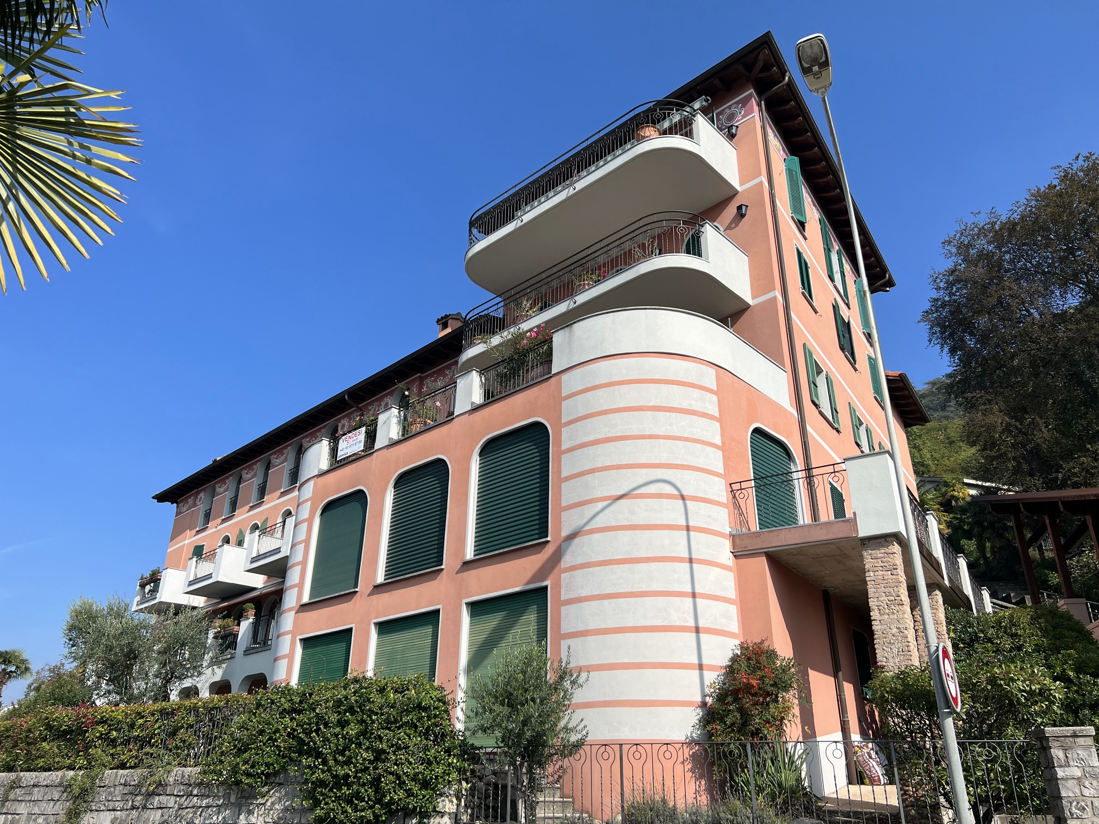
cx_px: 550
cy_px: 412
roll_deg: -1.1
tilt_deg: +24.6
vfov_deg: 53.1
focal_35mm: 26
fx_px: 825
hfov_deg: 67.3
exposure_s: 1/4630
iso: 50
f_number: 1.5
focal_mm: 5.7
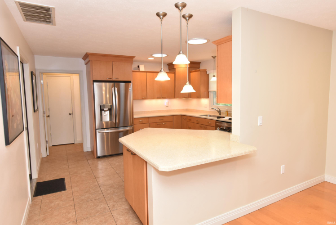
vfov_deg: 59.6
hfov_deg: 81.2
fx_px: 196
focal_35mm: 21
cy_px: 112
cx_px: 168
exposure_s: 1/15
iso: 400
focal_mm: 14
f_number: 7.1
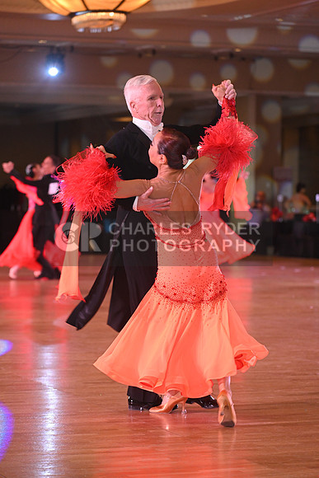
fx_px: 1620
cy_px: 239
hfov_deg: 11.2
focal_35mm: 122
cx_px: 160
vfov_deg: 16.8
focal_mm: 122
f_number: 4.5
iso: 2000
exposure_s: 1/200
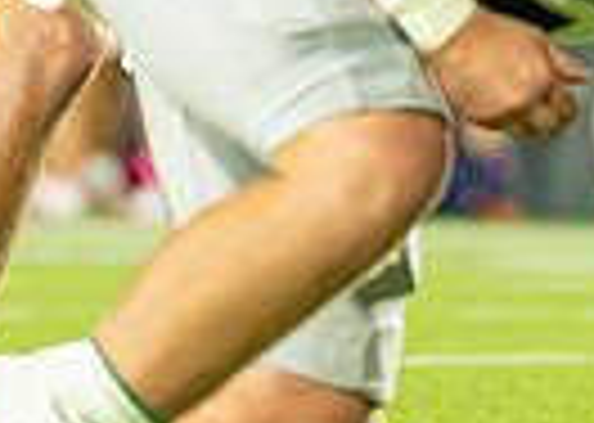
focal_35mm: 1387
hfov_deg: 1.5
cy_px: -760
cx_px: 335
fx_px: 23375
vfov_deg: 1.0
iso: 4000
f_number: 2.8
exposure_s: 1/1600
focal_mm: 200
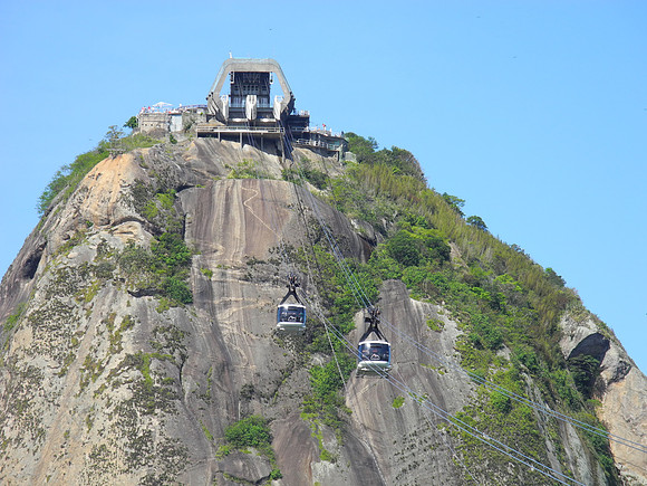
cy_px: 243
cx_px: 324
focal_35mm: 200
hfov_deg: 9.9
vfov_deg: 7.4
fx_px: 3738
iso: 100
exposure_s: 1/365
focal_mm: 42.6
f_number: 5.6
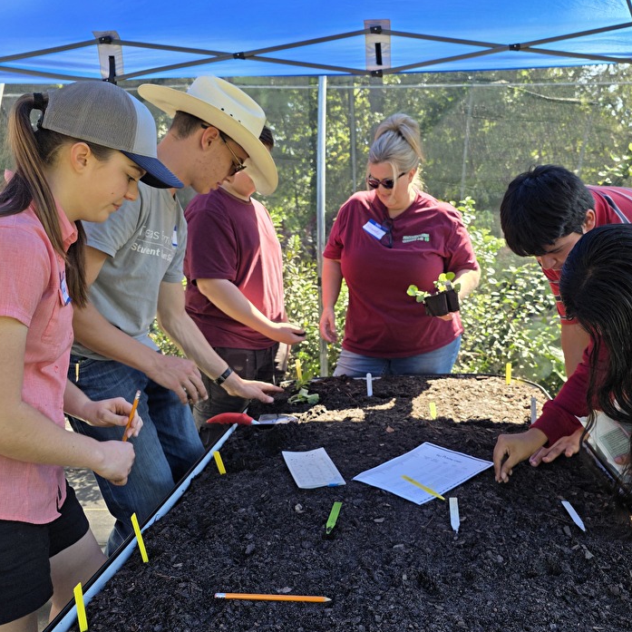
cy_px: 316
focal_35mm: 28
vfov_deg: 57.3
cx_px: 389
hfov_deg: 56.7
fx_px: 578
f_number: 1.7
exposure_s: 1/359
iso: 50
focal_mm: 6.3
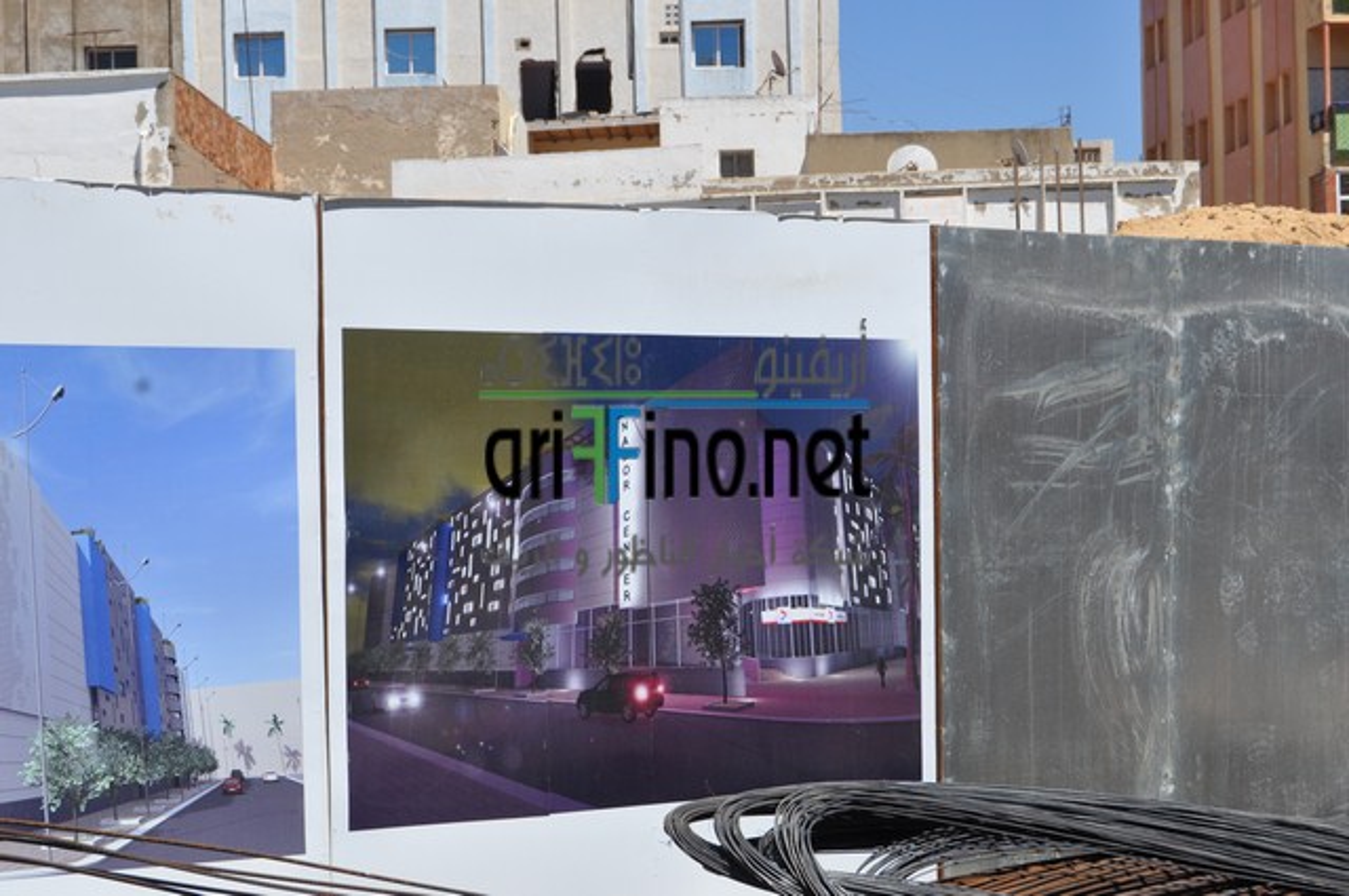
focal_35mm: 82
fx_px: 3088
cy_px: 448
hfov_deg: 24.6
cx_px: 674
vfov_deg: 16.5
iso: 200
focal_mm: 55
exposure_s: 1/400
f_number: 10
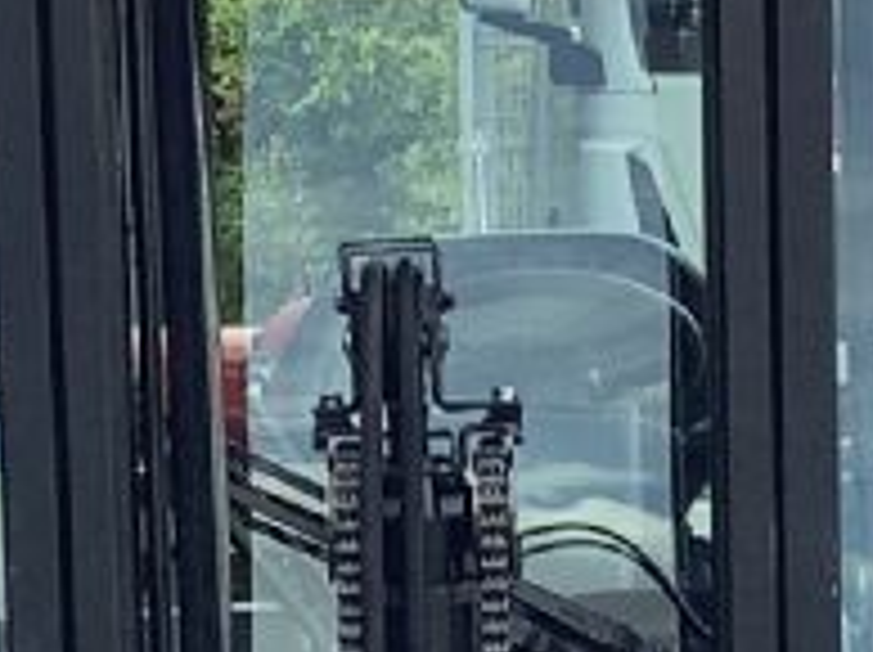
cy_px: 1106
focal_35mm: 205
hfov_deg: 9.7
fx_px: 5164
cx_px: 374
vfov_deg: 7.1
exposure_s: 1/283
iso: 25
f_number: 2.4
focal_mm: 3.3
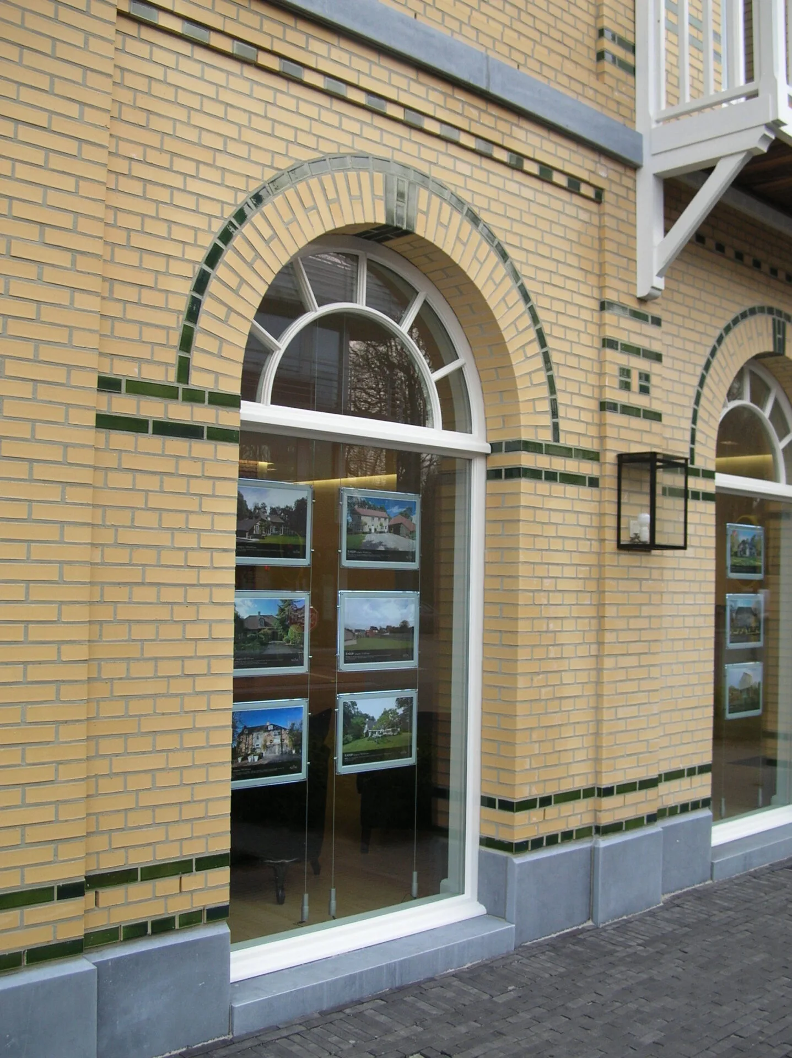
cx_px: 396
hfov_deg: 39.6
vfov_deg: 51.4
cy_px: 529
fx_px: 1100
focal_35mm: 36
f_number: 2.7
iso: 50
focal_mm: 6
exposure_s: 1/83.2
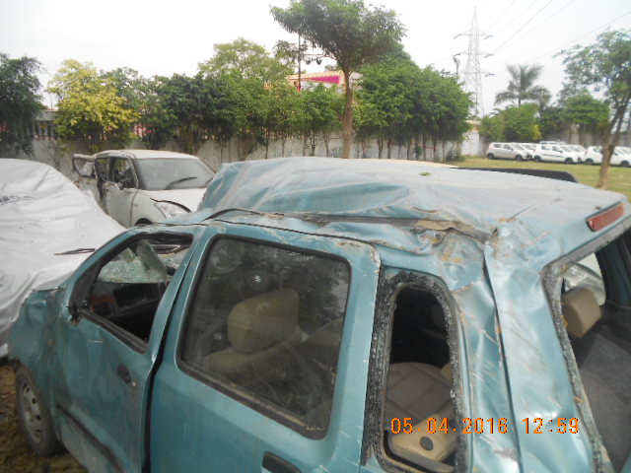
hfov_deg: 61.7
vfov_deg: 48.2
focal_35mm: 29
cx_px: 316
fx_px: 529
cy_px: 236
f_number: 3.4
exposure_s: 1/500
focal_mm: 5.3
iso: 80
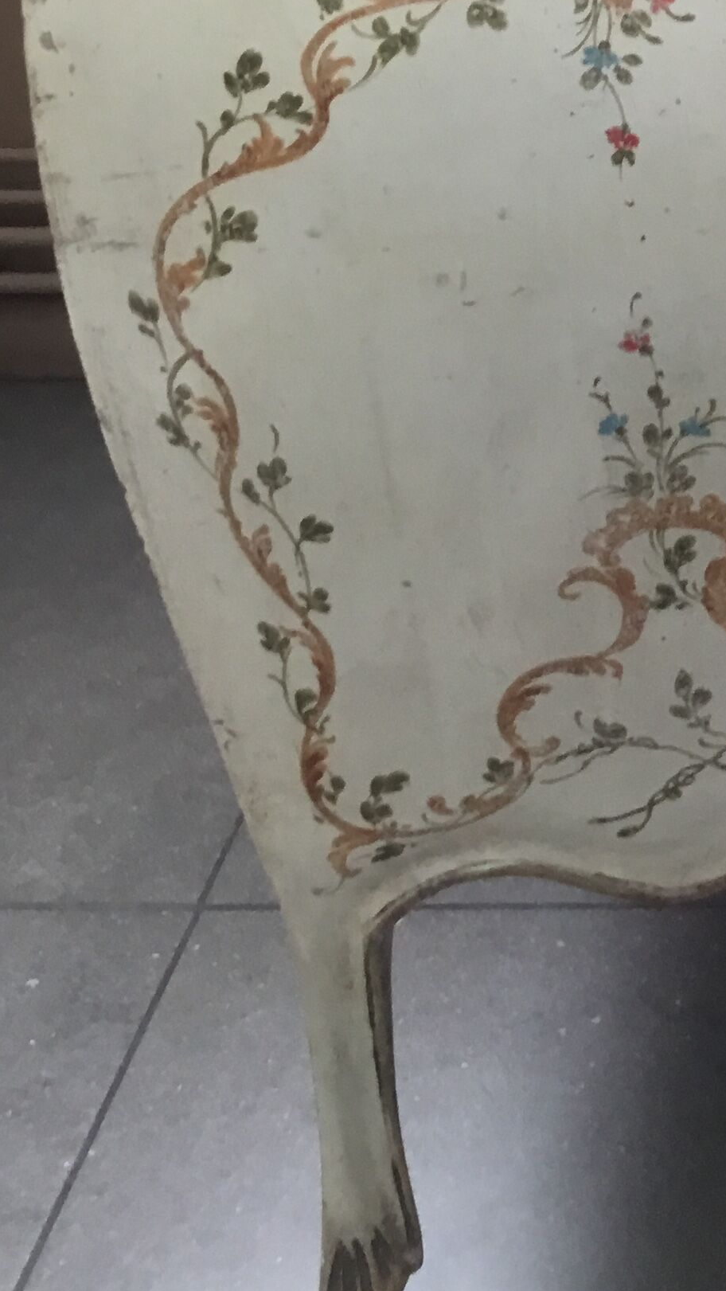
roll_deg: +2.7
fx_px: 2327
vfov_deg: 30.3
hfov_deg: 16.6
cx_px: 974
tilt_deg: -22.9
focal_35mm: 68
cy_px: 261
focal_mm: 3.3
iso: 100
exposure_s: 1/33
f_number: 2.4
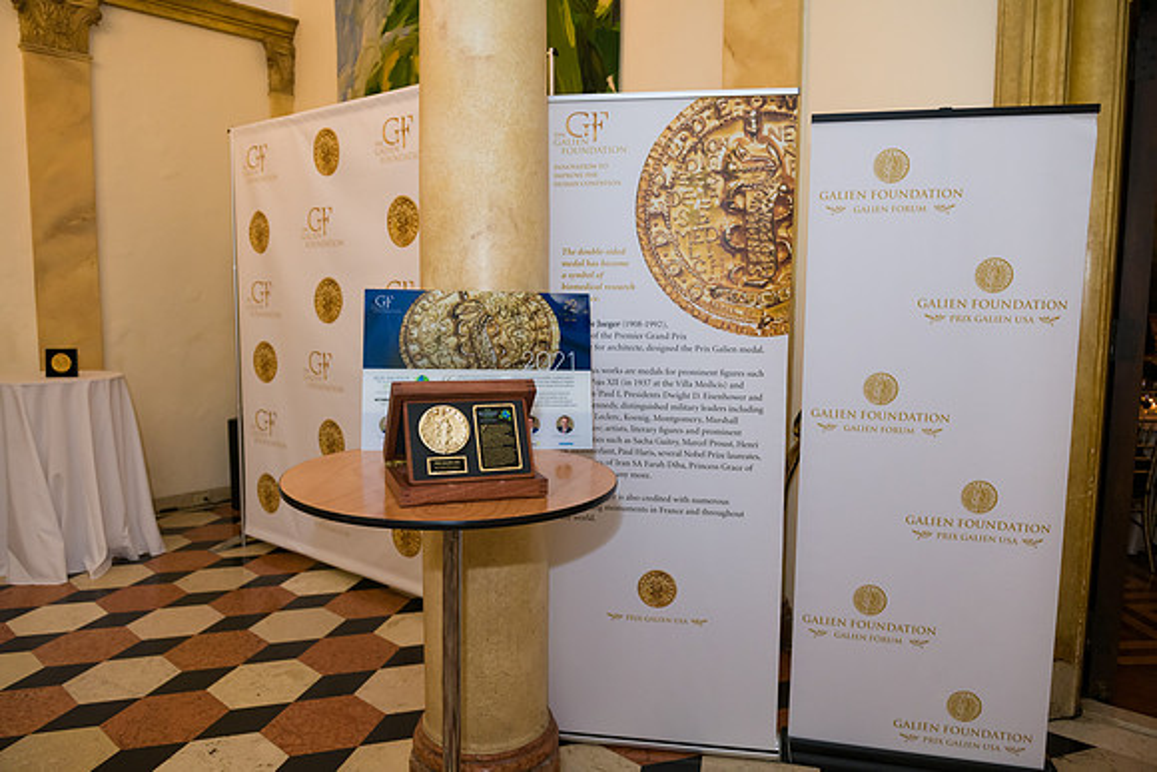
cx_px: 578
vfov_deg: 49.6
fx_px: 836
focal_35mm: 26
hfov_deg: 69.4
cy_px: 386
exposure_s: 1/125
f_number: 4
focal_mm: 26
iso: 1000
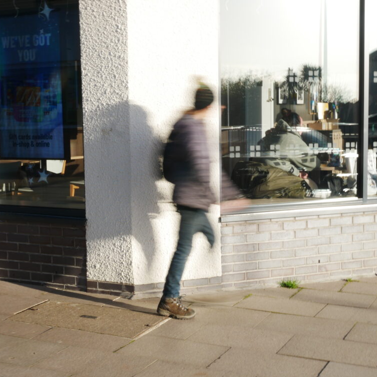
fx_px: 739
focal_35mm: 60
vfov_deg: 28.6
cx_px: 184
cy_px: 191
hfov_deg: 28.6
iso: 200
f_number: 22
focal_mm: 25
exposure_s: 1/13
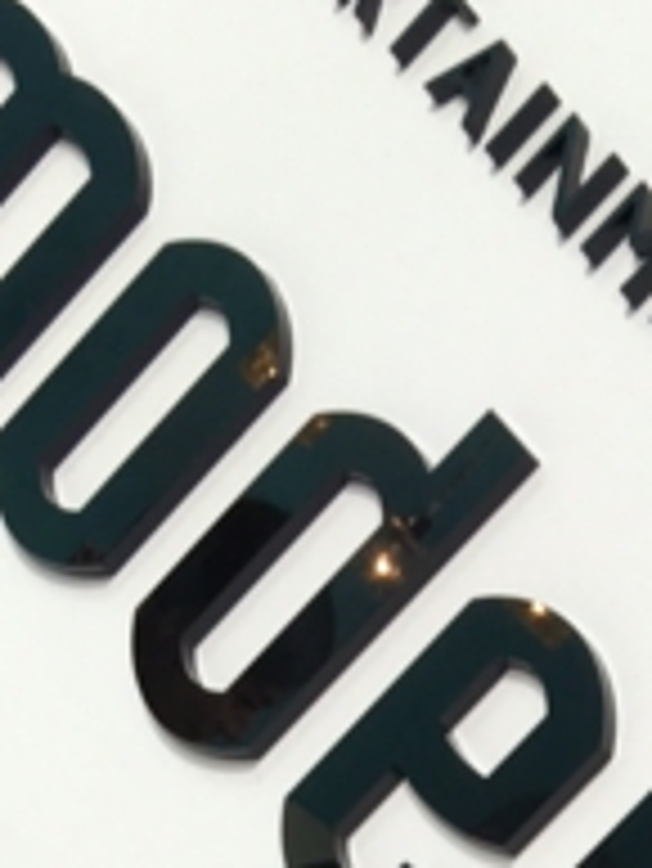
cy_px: 1732
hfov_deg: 12.3
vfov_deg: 13.9
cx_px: 504
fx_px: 3010
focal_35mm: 120
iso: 32
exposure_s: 1/60
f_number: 2.2
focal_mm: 4.15
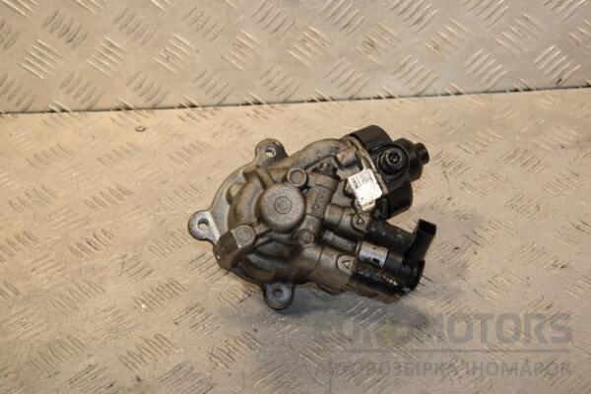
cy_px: 197
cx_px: 296
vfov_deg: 18.9
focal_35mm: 72
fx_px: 1182
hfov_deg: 28.1
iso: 800
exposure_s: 1/200
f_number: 7.1
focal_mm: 48
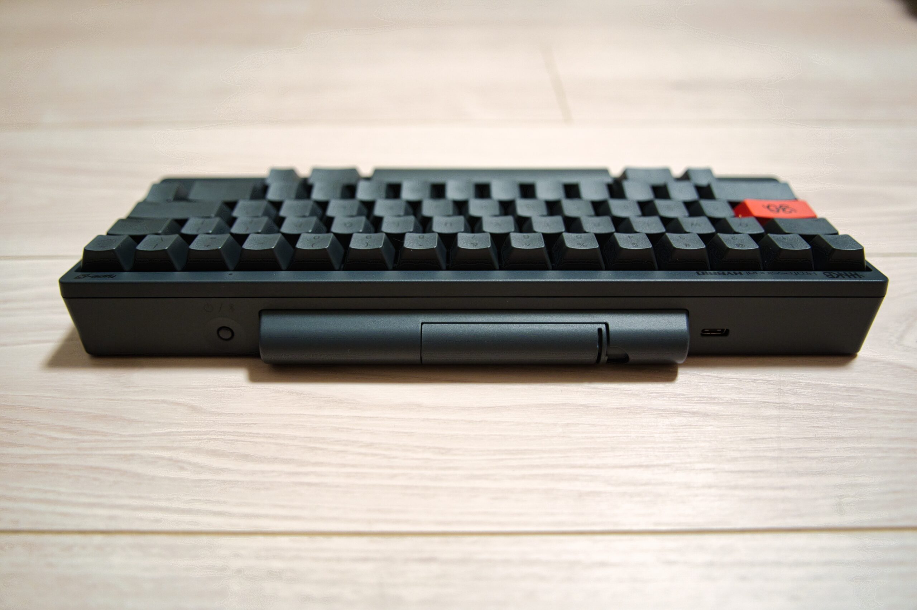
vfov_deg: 46.3
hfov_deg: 65.5
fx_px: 713
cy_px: 305
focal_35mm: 28
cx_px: 458
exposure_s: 1/100
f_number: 3.2
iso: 2000
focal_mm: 28
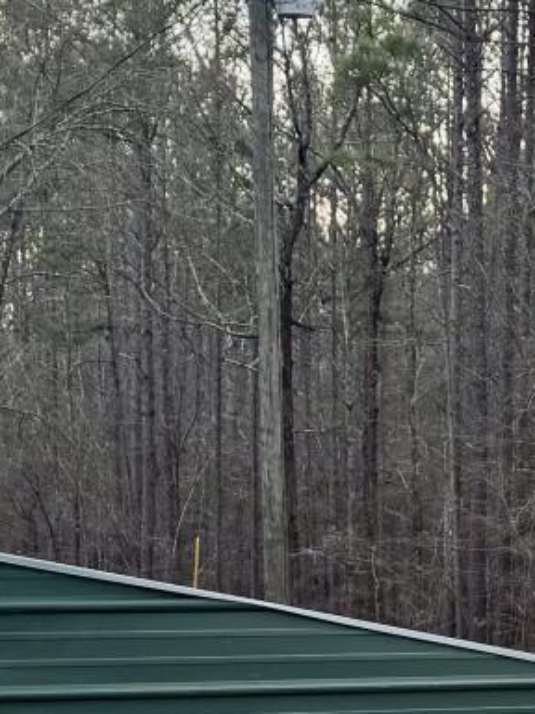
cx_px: 528
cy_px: 753
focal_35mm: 125
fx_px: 2576
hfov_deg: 11.7
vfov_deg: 15.4
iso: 80
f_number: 1.78
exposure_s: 1/121
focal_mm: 6.76
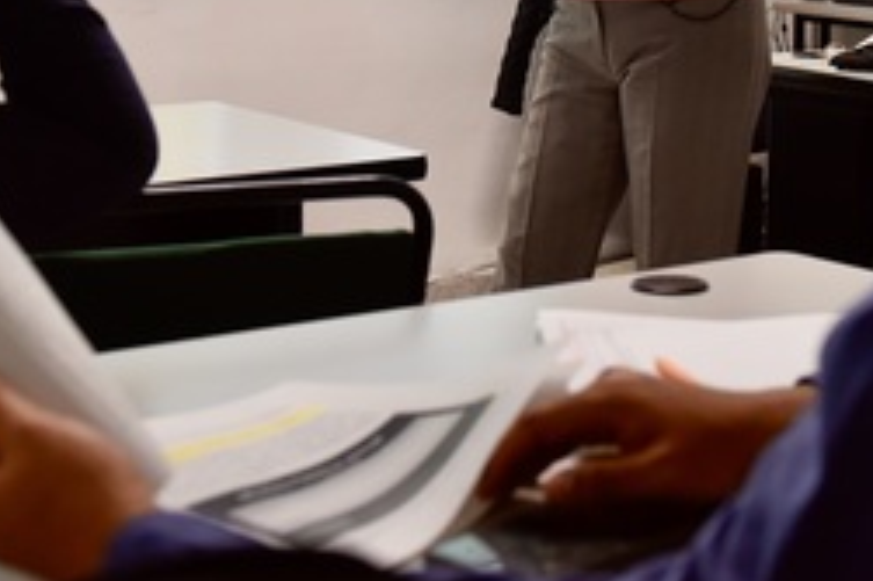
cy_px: -37
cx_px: 581
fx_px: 1793
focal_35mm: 74
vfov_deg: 17.8
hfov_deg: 27.2
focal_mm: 32
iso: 1000
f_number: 4
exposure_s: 1/60
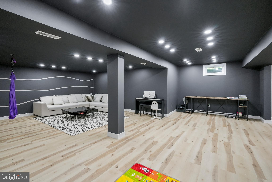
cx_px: 136
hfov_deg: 96.7
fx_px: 121
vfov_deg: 73.8
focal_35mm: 16
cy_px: 91
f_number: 10
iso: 800
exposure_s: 1/3
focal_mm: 16
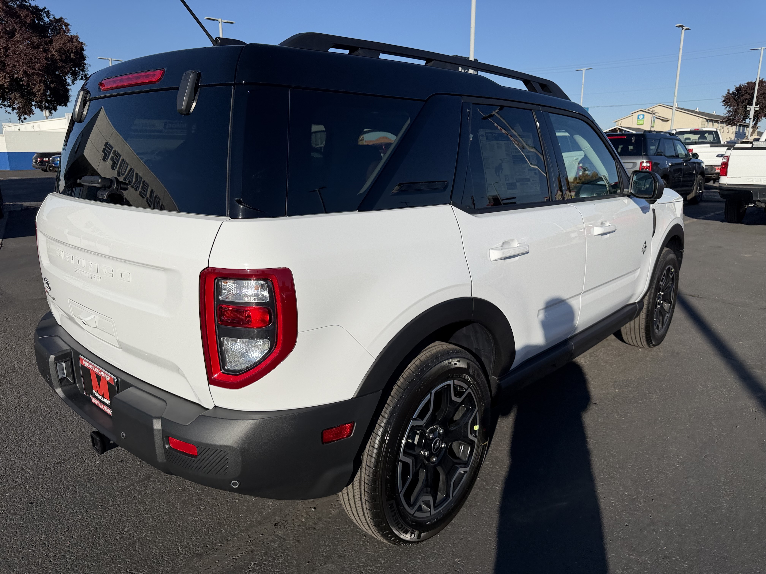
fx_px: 531
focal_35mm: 24
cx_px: 383
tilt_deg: -13.5
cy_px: 287
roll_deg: +2.0
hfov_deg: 71.6
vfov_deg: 56.8
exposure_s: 1/9091
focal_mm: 6.76
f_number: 1.78
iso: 80
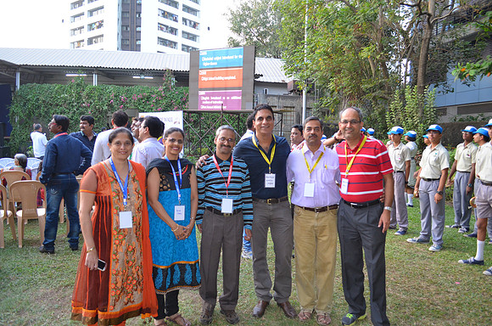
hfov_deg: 67.5
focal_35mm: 27
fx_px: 368
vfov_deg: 47.7
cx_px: 246
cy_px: 163
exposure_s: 1/60
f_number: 3.5
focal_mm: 18
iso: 560
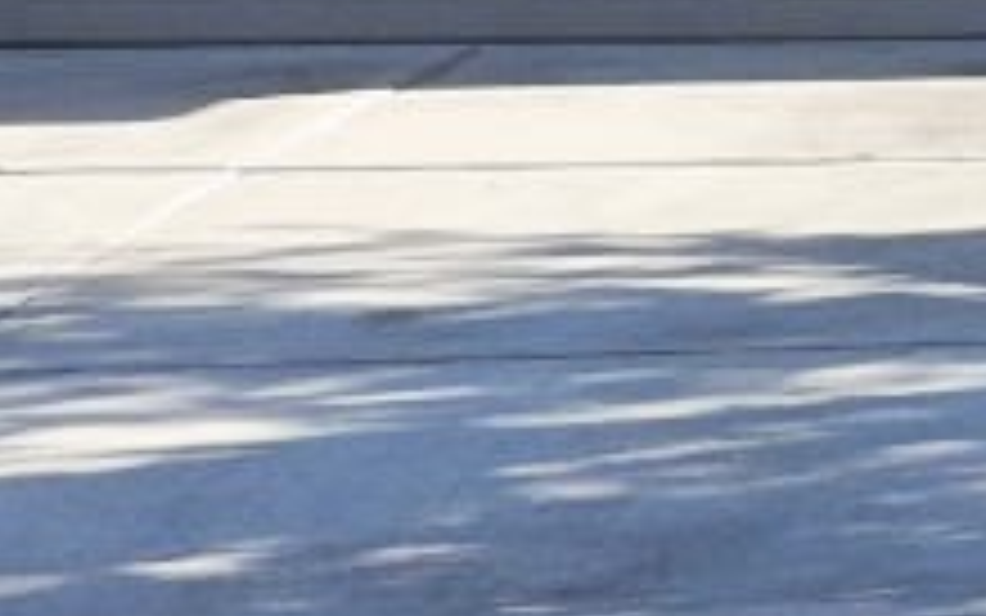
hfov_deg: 7.5
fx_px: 6854
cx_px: 2656
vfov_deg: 5.1
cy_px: -243
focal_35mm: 255
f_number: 4
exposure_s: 1/500
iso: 100
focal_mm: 5.9
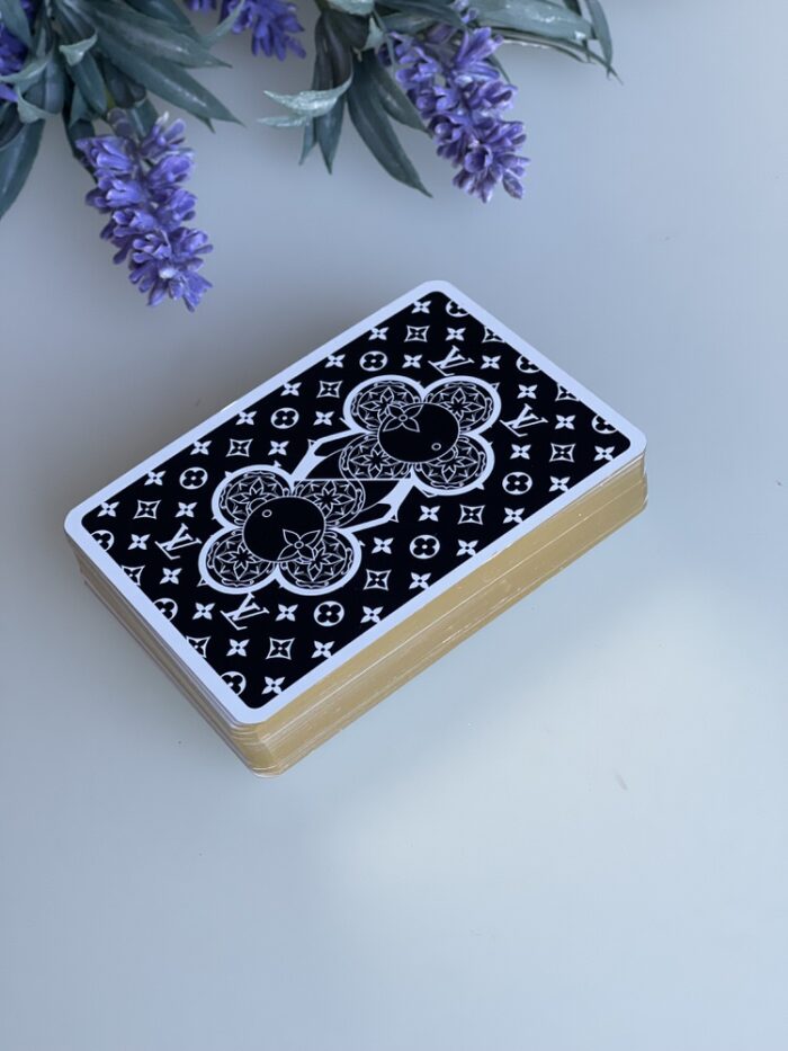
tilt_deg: -48.0
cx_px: 394
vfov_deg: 30.3
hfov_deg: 22.9
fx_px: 1942
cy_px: 526
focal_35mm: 64
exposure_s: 1/121
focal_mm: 7.5
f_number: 2.2
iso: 160
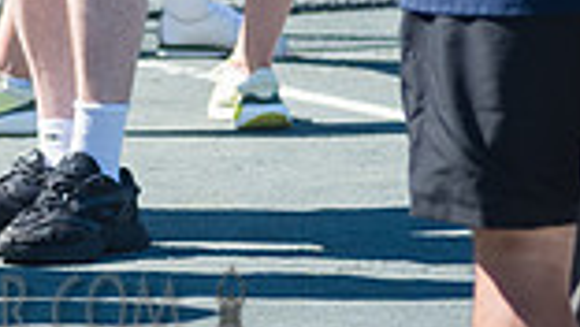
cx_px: -217
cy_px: -454
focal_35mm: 616
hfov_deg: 3.5
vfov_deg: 2.0
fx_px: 9480
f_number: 4
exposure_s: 1/1250
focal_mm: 125
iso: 250
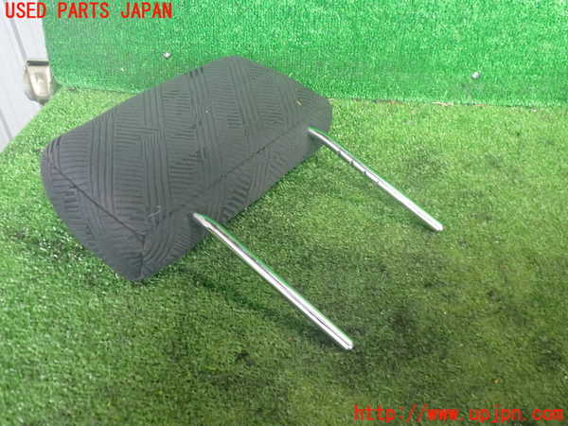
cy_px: 213
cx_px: 284
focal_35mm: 30
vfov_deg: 46.8
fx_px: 492
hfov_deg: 60.0
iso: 400
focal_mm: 5.4
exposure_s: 1/30
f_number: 2.3
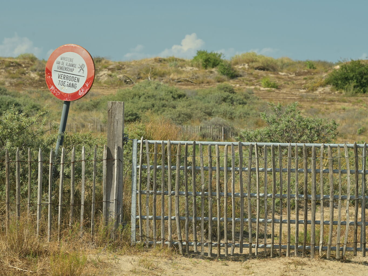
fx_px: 1563
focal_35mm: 147
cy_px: 139
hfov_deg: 13.4
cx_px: 160
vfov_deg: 10.1
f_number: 8
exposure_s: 1/200
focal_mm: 135
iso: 200
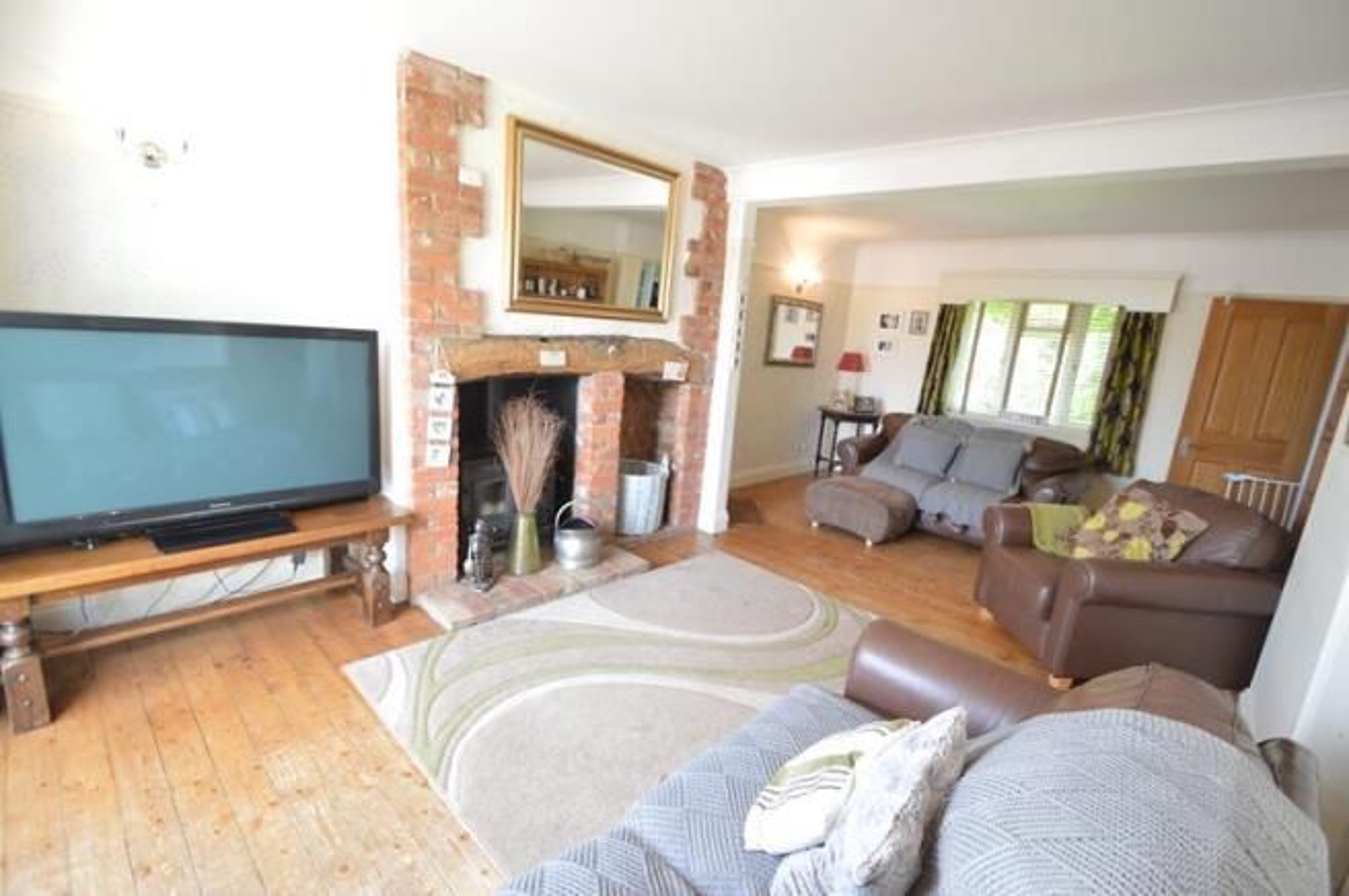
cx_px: 674
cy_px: 448
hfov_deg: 100.4
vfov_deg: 77.2
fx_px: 562
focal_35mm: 15
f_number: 3.5
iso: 320
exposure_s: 1/15
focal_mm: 10
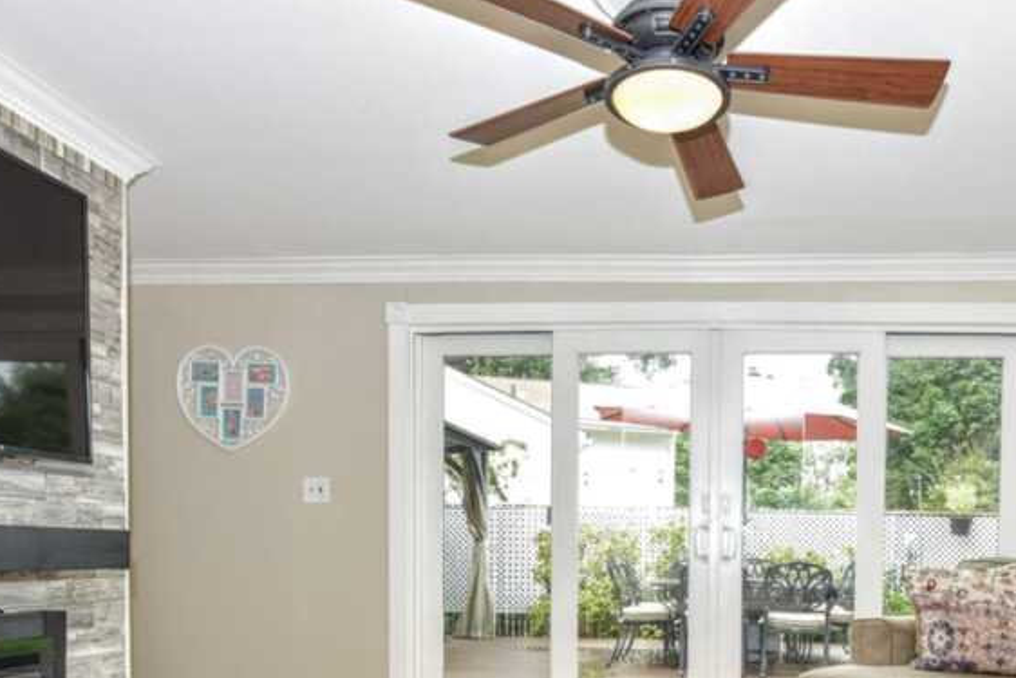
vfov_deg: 40.1
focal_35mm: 31
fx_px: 875
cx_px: 669
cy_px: 572
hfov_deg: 59.0
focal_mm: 17
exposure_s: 1/125
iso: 720
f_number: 5.6
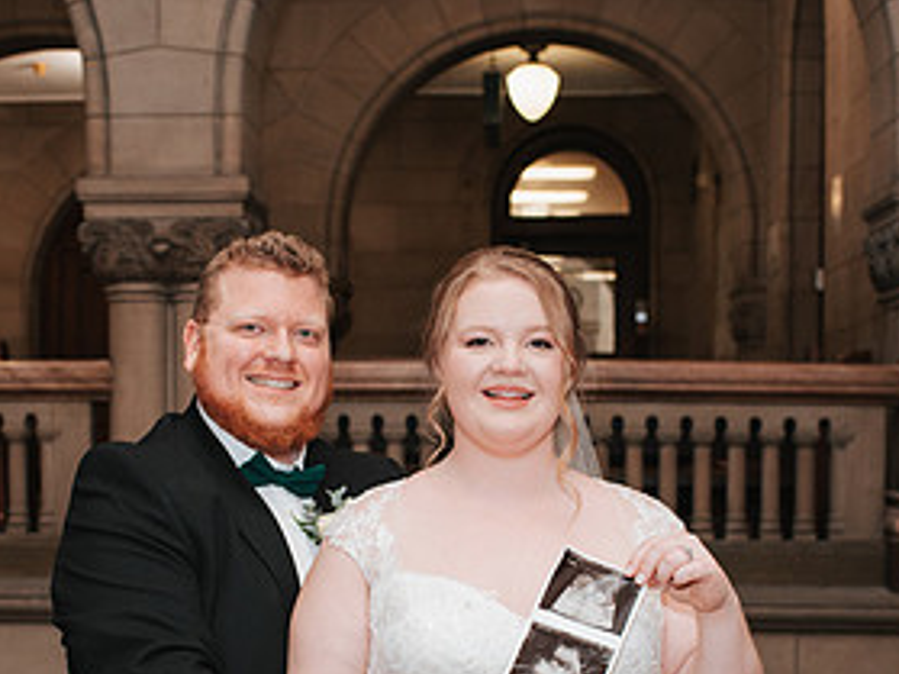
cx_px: 387
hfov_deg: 27.0
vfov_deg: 20.1
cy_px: 574
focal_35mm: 72
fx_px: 1869
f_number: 3.5
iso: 1000
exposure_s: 1/200
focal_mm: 35
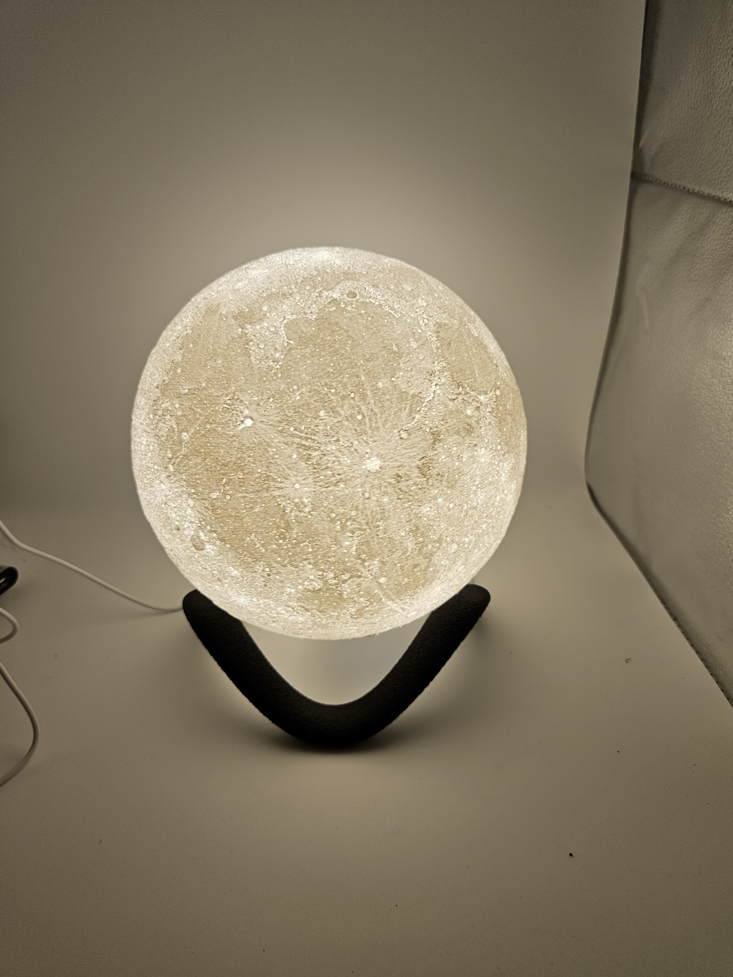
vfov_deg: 71.6
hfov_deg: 56.8
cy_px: 493
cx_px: 366
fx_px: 678
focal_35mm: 24
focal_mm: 5.4
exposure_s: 1/100
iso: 50
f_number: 1.8
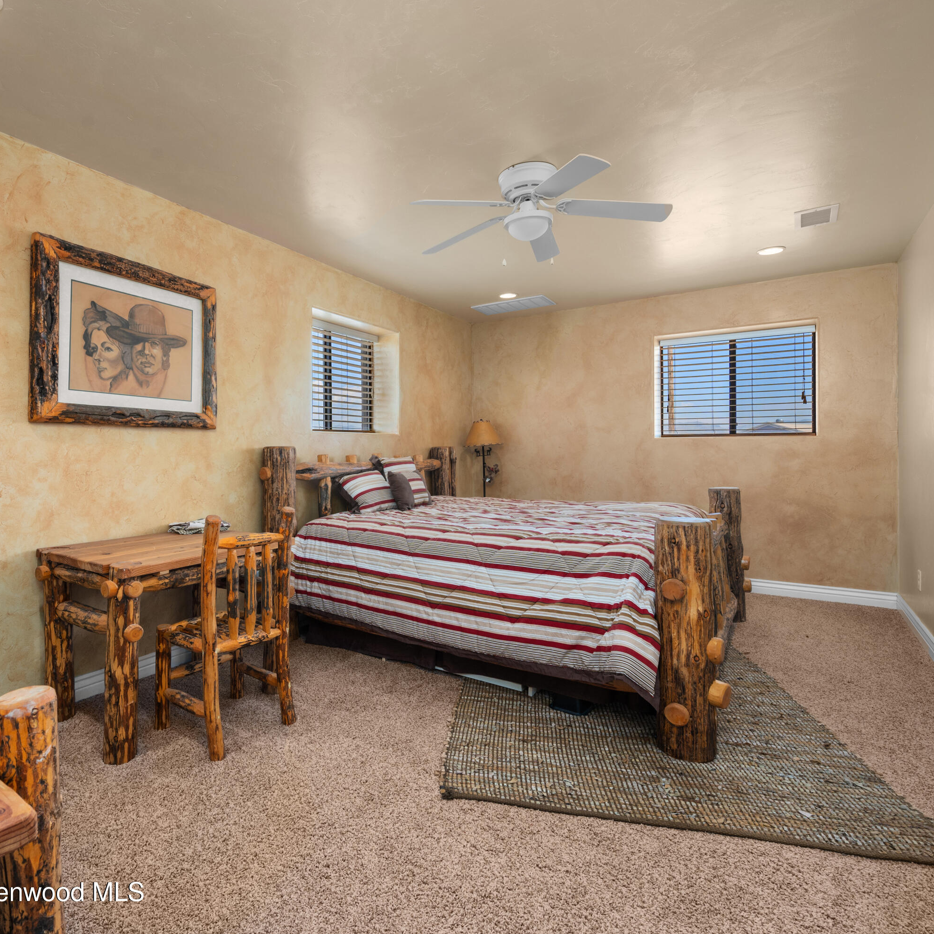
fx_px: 549
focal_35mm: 18
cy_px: 464
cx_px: 373
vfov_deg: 80.7
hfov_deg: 79.8
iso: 320
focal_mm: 14
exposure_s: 1/6
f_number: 8
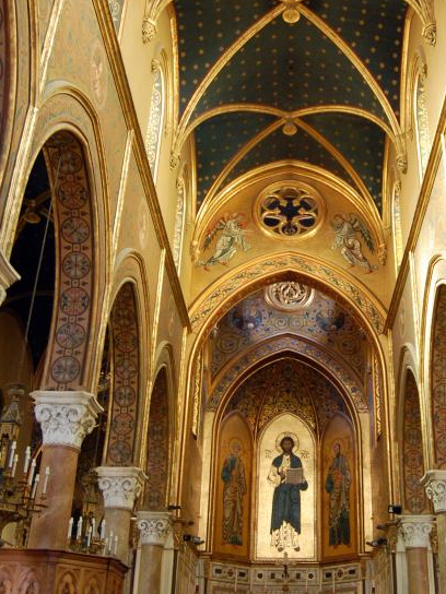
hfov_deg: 33.3
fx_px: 739
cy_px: 269
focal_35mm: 43
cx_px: 304
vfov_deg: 43.8
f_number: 3.5
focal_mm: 18
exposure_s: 1/10
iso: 800
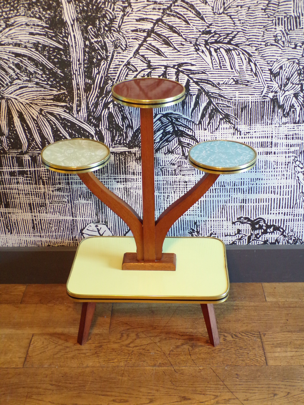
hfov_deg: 34.3
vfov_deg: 44.8
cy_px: 202
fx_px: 492
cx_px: 152
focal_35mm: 42
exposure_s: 1/17
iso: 338
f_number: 3.4
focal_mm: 7.6
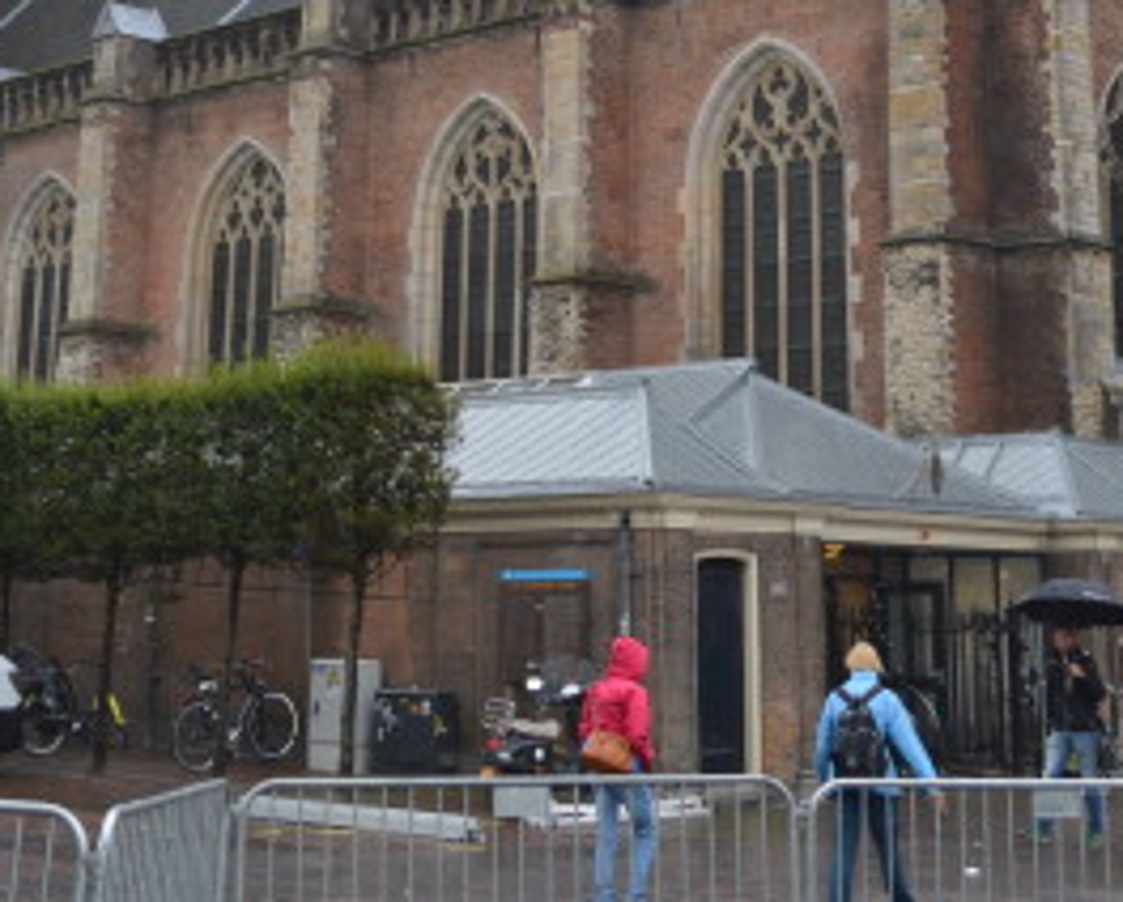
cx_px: 540
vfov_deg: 21.8
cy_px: -66
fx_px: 2230
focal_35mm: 67
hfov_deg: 28.3
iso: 100
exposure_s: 1/160
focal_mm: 18
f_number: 4
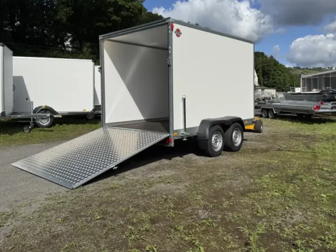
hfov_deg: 61.4
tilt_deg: +0.2
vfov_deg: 47.9
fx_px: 281
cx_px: 145
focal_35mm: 29
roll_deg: +1.9
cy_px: 100
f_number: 1.78
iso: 80
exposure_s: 1/8130
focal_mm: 6.76
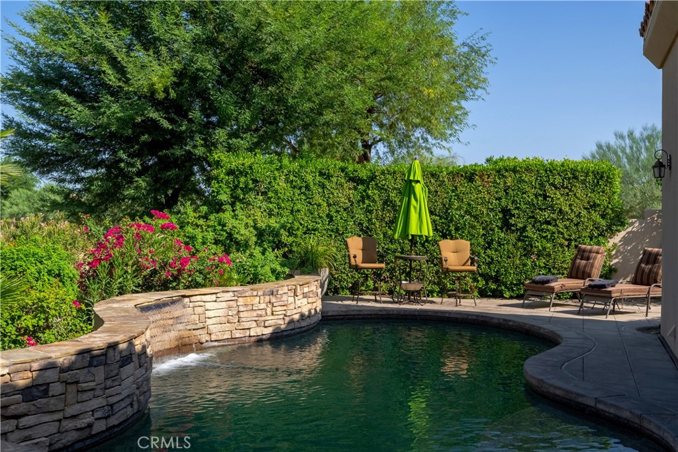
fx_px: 678
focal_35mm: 36
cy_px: 226
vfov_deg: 36.9
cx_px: 339
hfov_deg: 53.1
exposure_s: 1/2500
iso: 400
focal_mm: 24
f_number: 10
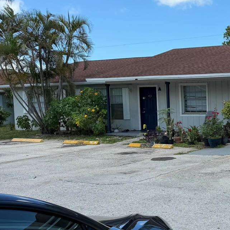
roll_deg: +0.2
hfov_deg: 28.1
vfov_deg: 32.1
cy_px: 139
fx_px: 398
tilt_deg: -5.6
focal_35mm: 53
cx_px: 276
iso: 80
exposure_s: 1/2525
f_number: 1.78
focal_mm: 6.76
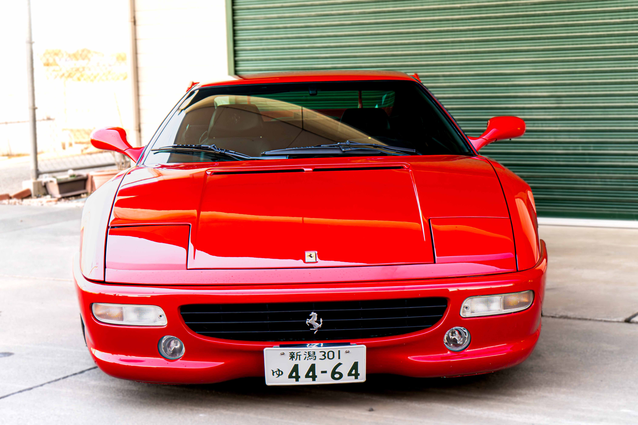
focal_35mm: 70
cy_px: 212
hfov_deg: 28.8
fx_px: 1240
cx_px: 319
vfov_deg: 19.5
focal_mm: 70
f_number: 5.6
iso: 1000
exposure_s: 1/160
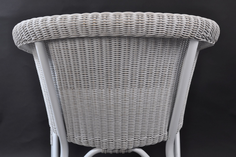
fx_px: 442
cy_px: 78
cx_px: 118
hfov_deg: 29.9
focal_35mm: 68
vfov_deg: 20.1
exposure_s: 1/125
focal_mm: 45
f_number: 5.6
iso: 400
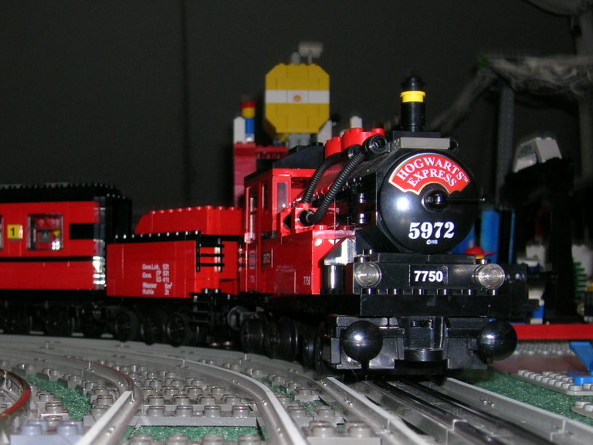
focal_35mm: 56
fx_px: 959
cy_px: 292
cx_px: 200
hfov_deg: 34.1
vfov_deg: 26.0
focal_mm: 7
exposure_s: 1/60.1
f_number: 3.1
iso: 50
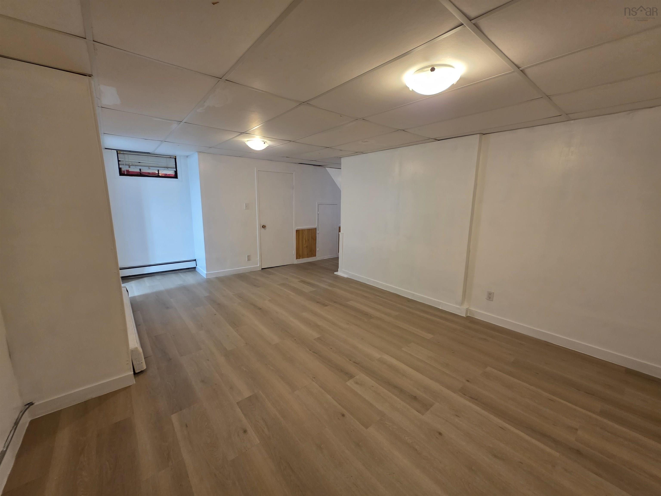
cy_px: 248
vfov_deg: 89.9
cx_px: 330
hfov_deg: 106.2
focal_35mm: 13
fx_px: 248
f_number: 1.9
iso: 200
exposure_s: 1/60
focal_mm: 2.2
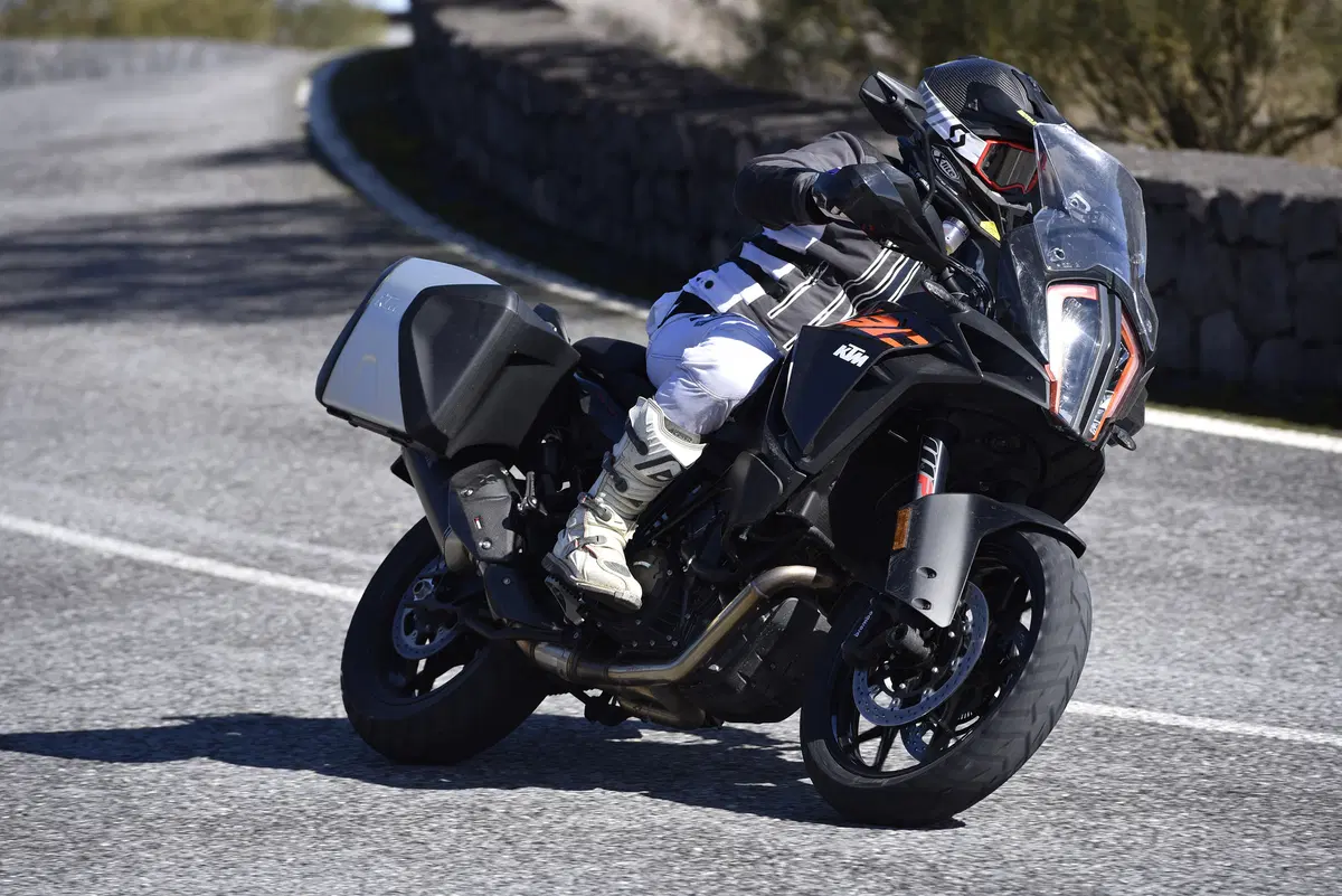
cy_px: 448
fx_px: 7458
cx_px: 671
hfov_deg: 10.3
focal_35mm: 200
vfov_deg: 6.9
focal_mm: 200
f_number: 6.3
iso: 250
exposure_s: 1/1000
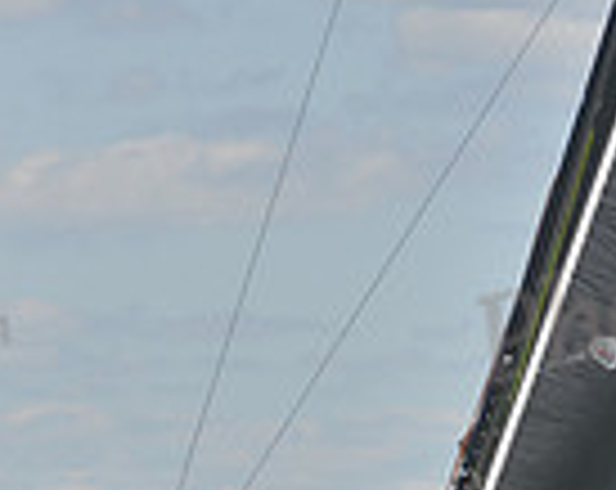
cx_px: 247
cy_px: 564
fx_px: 17374
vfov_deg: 1.6
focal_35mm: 955
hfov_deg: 2.0
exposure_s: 1/800
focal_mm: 240
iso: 280
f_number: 10
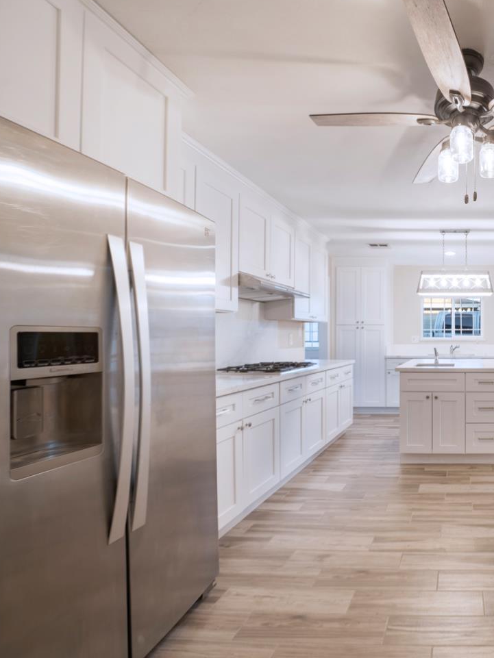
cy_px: 333
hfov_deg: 57.9
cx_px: 471
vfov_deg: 87.7
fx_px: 342
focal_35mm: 18
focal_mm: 12
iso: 250
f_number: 9
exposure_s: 1/250
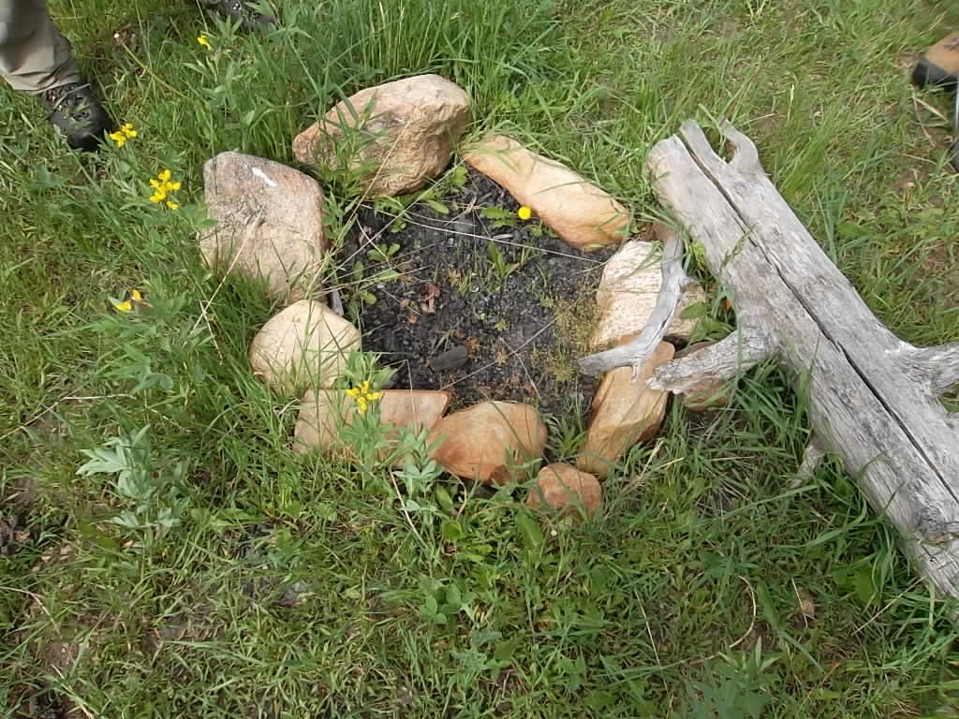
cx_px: 480
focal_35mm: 27
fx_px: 748
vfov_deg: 51.4
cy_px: 360
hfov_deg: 65.3
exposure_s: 1/300
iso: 80
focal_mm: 4.9
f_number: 3.5
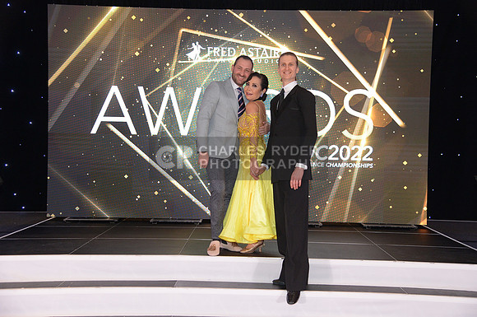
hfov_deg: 41.2
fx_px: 635
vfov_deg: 28.0
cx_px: 238
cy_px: 158
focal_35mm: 48
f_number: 4.5
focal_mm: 48
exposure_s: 1/250
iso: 2500
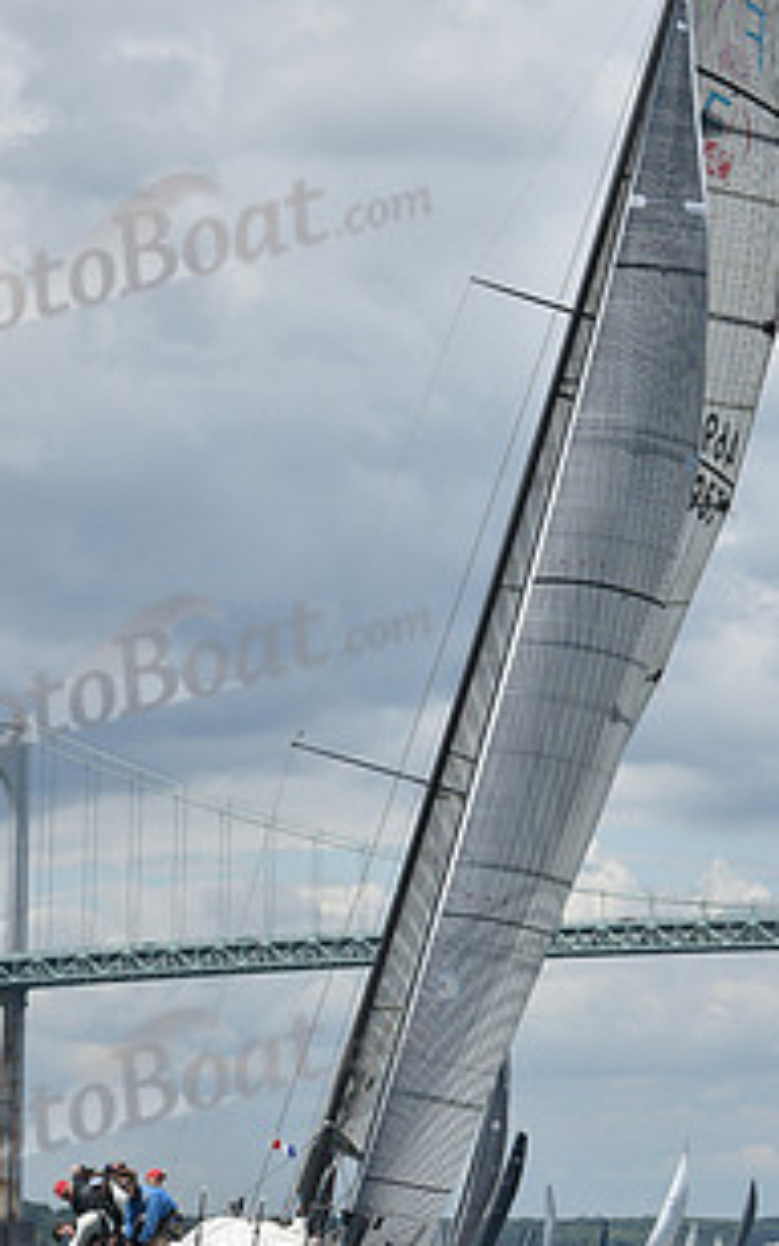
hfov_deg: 6.9
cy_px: 414
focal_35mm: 189
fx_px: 6417
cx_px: 643
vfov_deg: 11.1
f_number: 9
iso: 250
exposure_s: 1/1000
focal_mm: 98
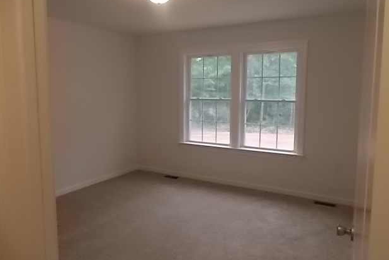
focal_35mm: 28
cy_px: 123
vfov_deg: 46.4
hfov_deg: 65.5
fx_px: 303
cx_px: 197
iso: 500
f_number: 3.2
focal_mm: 4.6
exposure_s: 1/125
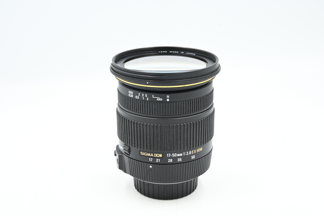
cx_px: 162
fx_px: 558
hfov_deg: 32.4
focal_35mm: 62
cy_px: 108
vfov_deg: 21.9
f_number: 14
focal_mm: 62
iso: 100
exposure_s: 1/8
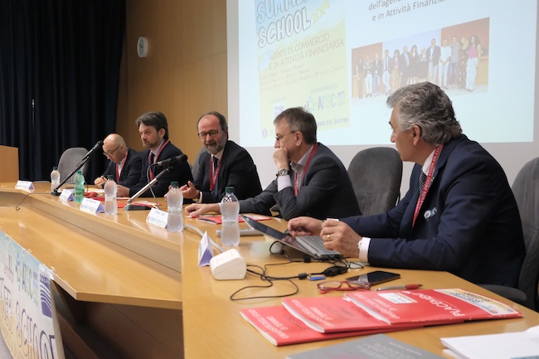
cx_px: 270
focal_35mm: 36
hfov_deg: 53.1
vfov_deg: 36.9
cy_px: 180
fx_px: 539
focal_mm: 24.3
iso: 12800
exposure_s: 1/340
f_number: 5.6
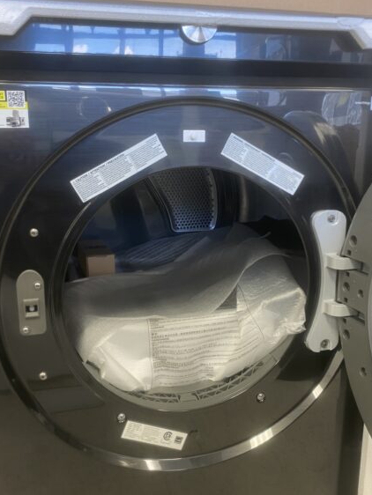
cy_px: 248
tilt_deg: -12.0
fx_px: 530
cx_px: 191
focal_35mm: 37
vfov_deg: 50.1
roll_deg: -1.0
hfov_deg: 38.7
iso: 100
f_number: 1.8
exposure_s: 1/44
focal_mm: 4.25
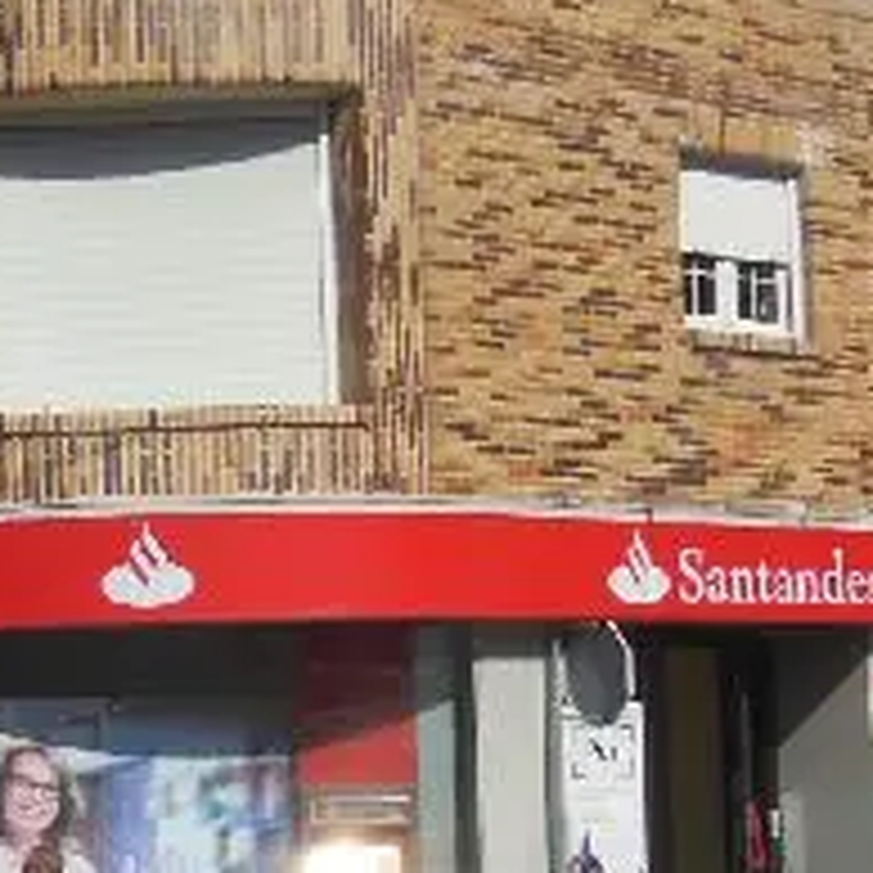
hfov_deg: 17.3
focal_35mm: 99
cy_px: 495
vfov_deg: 17.6
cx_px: 76
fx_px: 2825
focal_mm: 6
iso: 125
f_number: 3.9
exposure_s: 1/2000
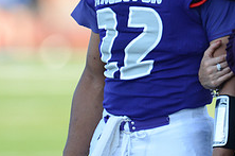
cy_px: 33
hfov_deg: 1.4
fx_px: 9380
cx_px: 189
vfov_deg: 1.0
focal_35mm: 1440
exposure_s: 1/1600
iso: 800
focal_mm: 550
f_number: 4
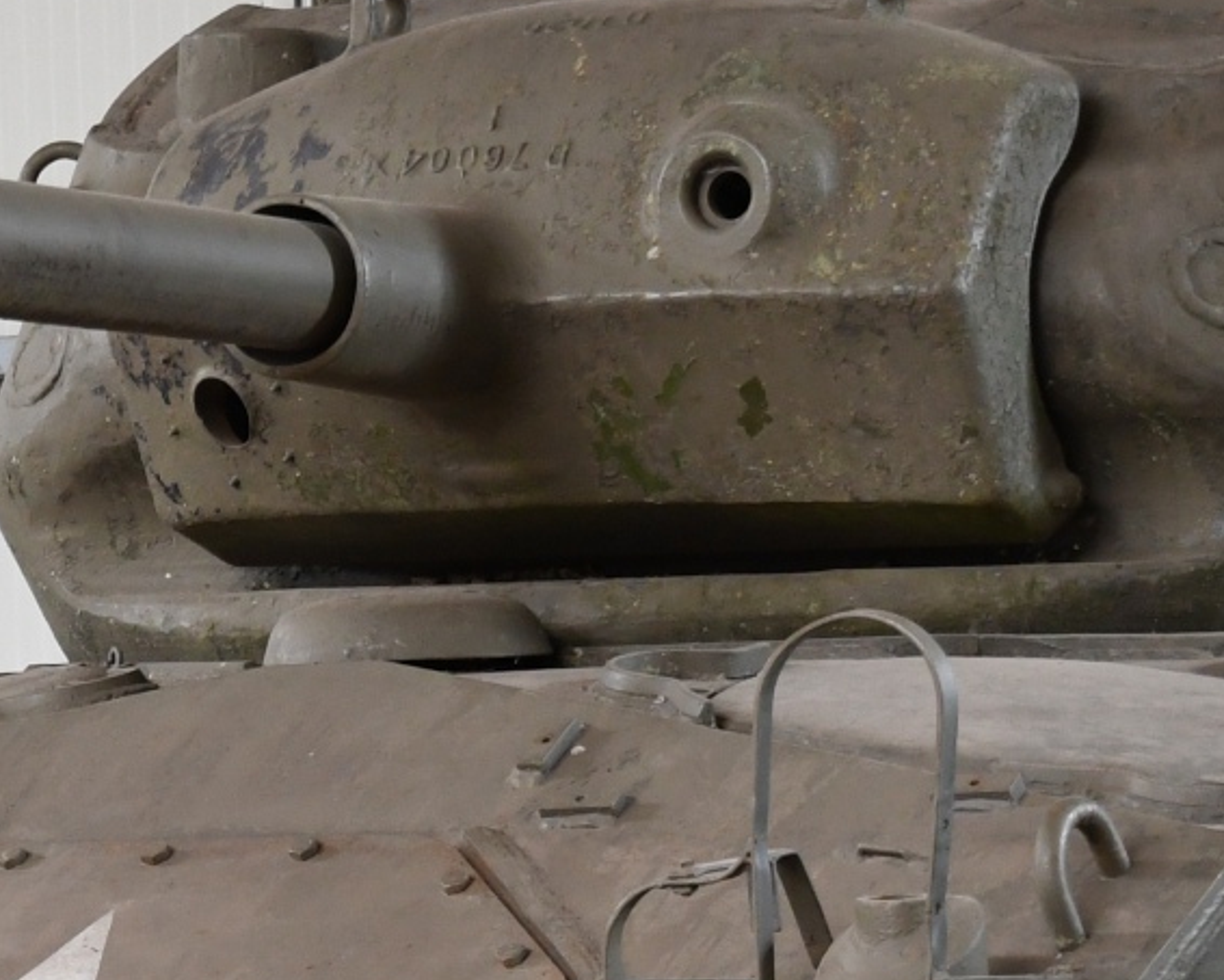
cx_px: 606
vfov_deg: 8.0
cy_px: 1110
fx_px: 6920
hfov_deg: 10.1
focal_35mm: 191
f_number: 3.2
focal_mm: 32
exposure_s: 1/25
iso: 1000
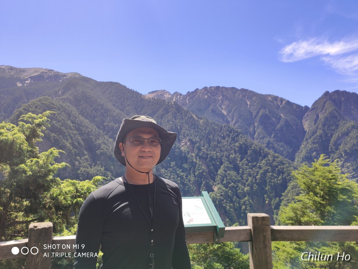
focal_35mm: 27
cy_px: 134
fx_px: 279
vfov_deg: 51.4
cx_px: 179
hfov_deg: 65.3
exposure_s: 1/950
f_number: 1.75
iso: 112
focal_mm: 4.75
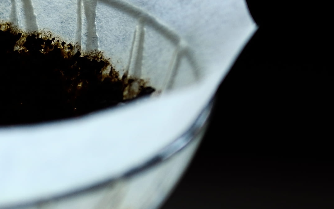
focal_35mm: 433
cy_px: 64
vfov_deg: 3.0
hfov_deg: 4.8
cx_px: -211
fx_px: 3942
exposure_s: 1
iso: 100
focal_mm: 78
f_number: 4
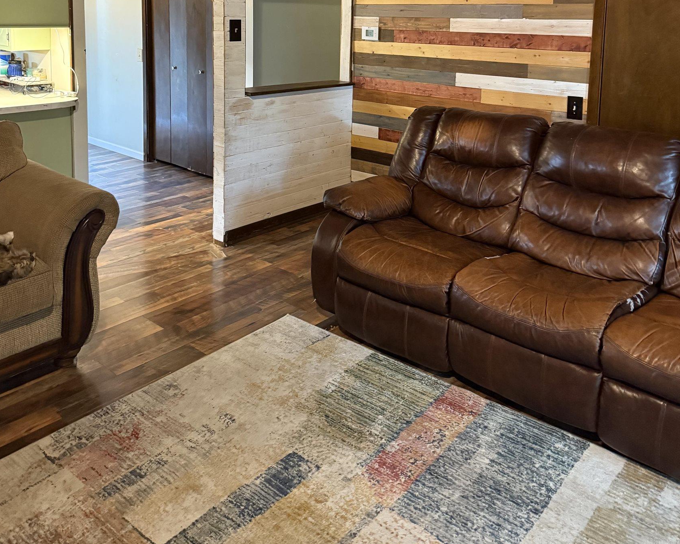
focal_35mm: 32
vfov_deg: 42.9
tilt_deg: -7.7
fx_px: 644
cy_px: 81
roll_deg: -1.7
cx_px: 338
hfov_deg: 55.7
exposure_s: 1/40
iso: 800
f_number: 1.78
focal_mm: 6.76
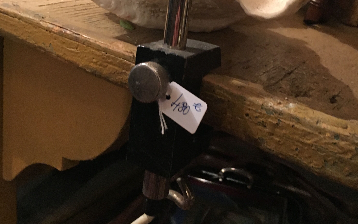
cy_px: 73
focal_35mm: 42
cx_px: 175
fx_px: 410
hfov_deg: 47.2
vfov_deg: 30.3
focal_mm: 4.15
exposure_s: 1/25
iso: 200
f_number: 2.2
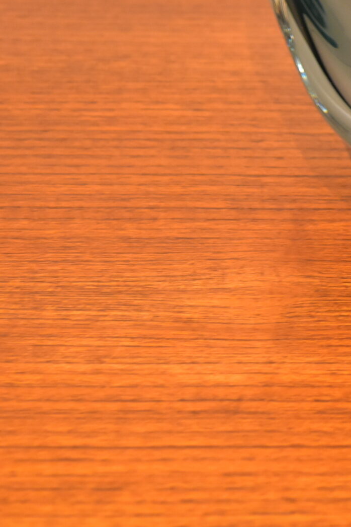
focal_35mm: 176
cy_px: 115
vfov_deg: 11.6
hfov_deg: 7.6
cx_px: 579
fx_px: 2574
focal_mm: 48
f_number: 5.3
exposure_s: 1/30
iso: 1600
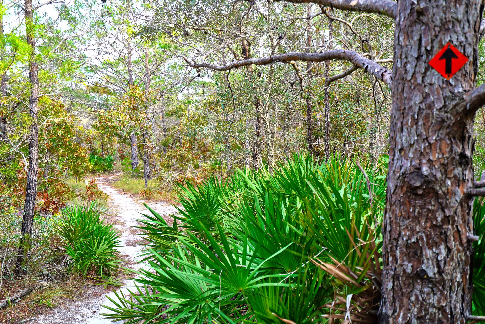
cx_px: 242
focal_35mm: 35
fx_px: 472
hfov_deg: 54.4
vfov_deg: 37.9
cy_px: 162
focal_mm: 35
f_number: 4
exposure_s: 1/60
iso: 100
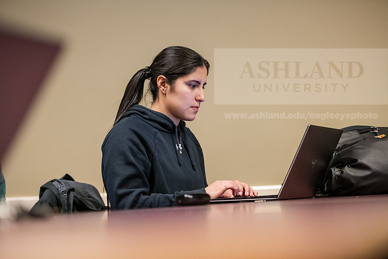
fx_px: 970
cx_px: 194
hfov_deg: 22.6
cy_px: 130
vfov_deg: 15.2
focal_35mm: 90
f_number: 2.8
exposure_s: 1/200
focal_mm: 90
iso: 2500
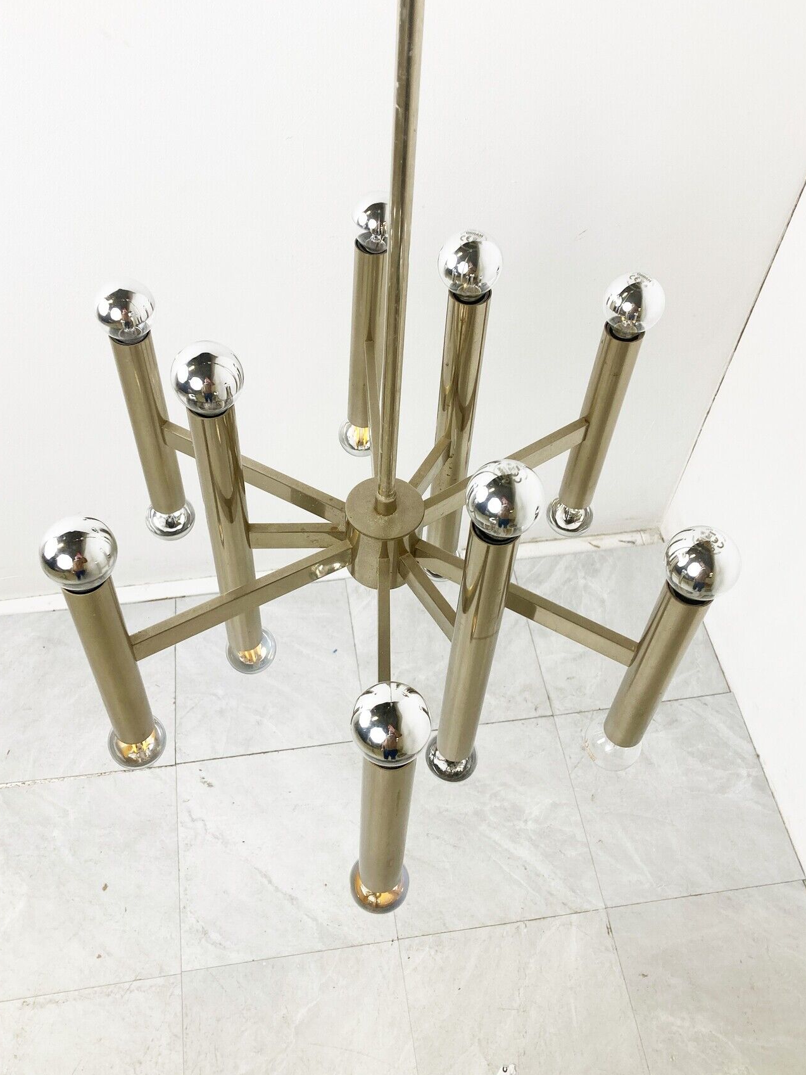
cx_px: 386
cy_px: 500
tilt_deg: -51.1
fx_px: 1024
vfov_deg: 55.3
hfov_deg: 42.9
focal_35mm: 33
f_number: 1.8
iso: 32
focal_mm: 3.99
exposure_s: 1/100
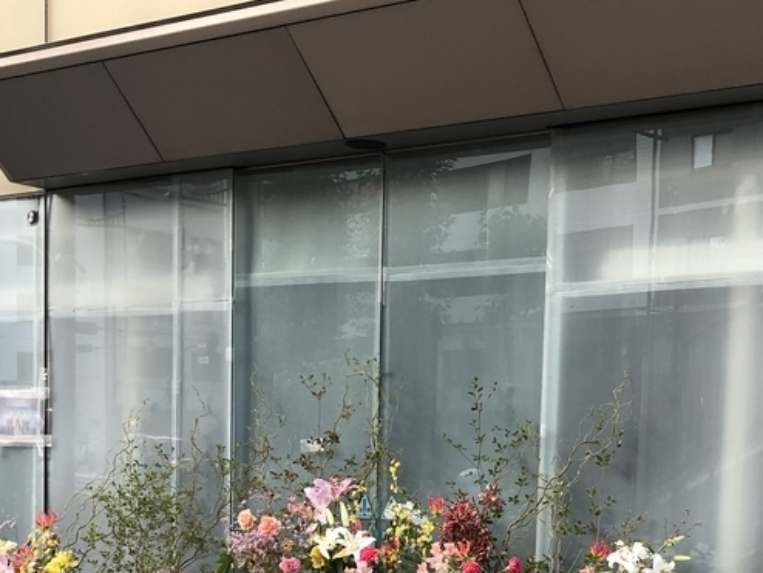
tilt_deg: -3.2
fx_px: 1500
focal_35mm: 68
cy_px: 632
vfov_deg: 20.6
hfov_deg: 28.4
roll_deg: -0.3
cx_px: 476
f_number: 1.8
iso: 40
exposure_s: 1/100
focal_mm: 4
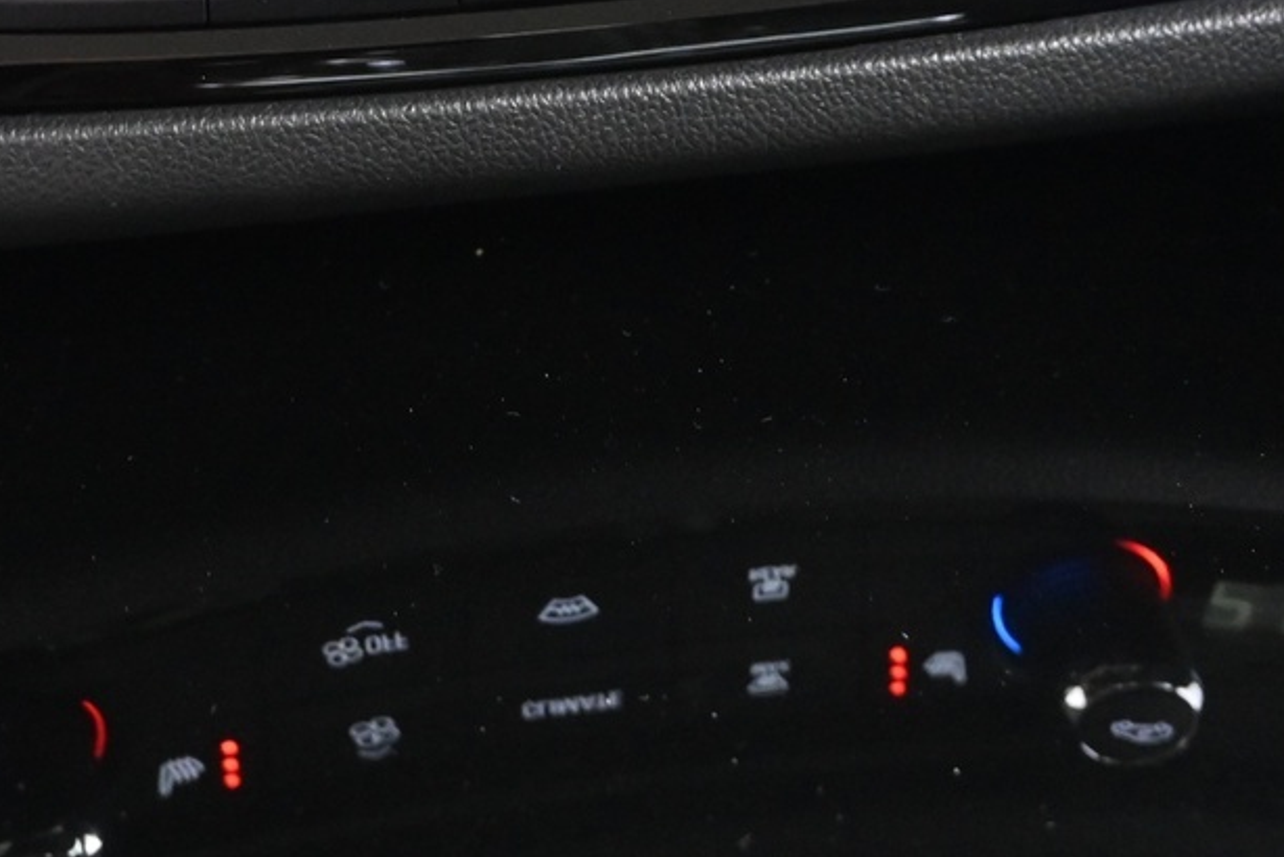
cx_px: 475
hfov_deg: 23.3
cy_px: -255
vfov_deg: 15.0
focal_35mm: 87
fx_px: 3104
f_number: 4
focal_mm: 22
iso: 3200
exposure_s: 1/5
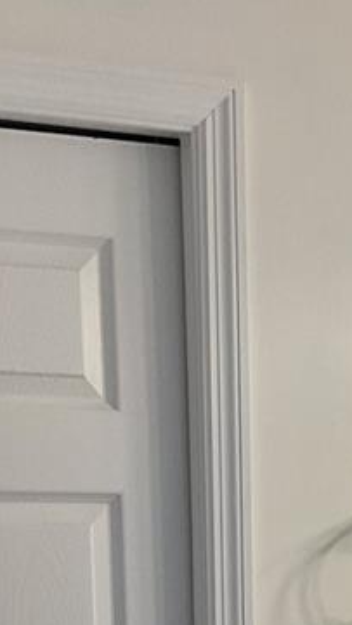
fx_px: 1743
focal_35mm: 105
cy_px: 800
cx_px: 376
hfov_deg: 11.4
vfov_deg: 18.9
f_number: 1.8
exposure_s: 1/120
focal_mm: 3
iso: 64
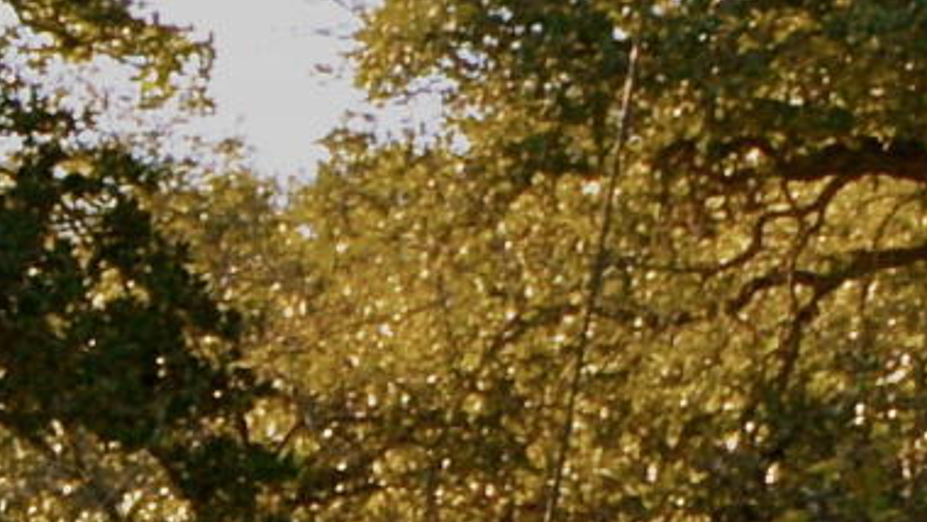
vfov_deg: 5.0
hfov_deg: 8.2
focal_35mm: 240
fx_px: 5901
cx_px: -1320
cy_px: 878
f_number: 11
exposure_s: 1/60
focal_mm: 10.9
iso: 320
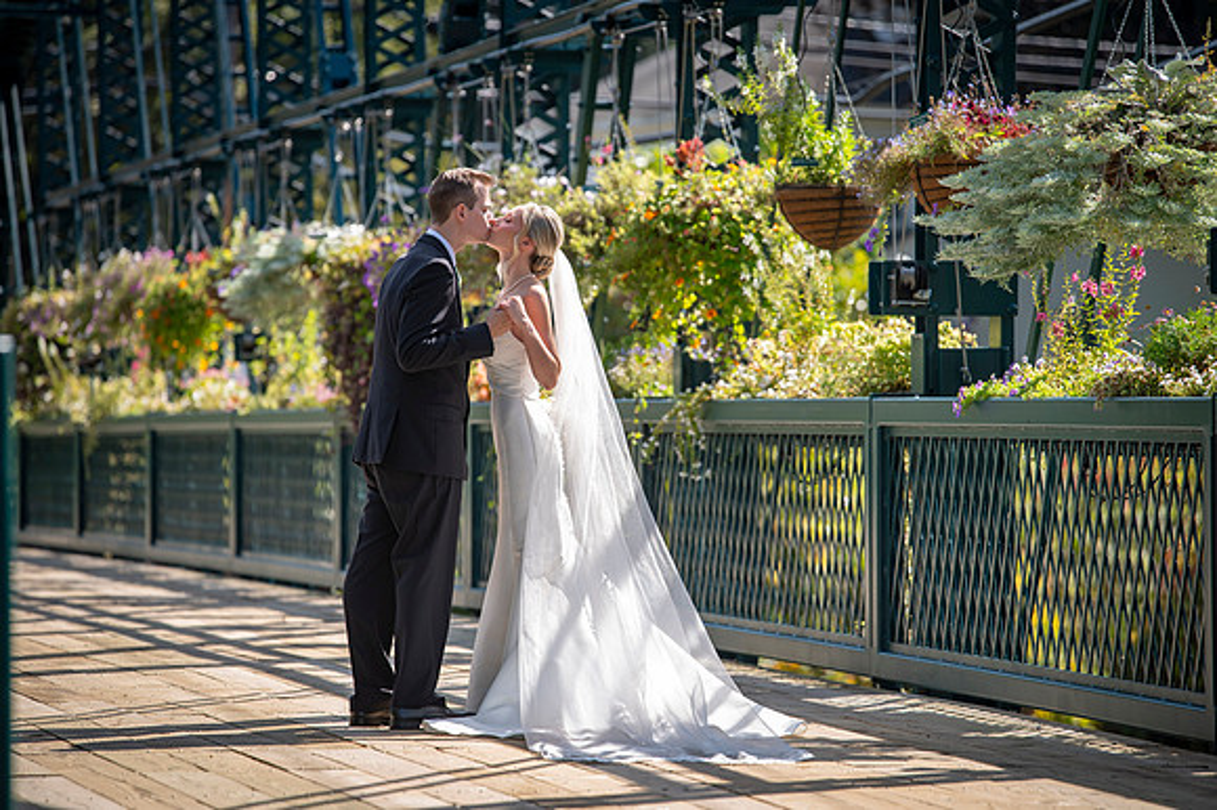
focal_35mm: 206
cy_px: 405
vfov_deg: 6.7
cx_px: 608
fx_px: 6965
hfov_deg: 10.0
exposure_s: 1/320
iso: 50
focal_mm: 200
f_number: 4
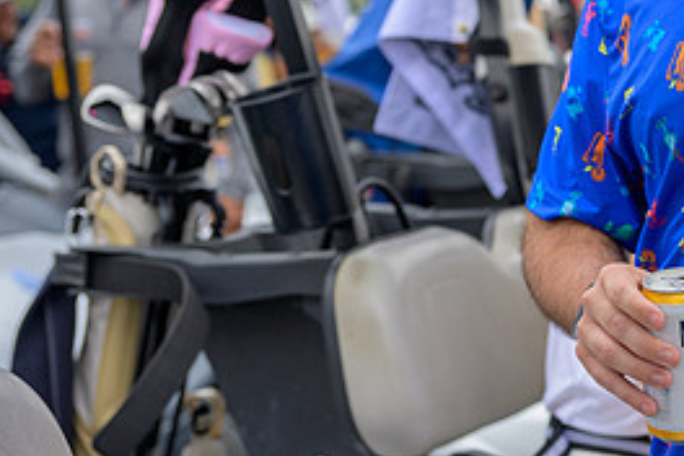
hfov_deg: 16.0
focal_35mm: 125
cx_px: 694
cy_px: 17
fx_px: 2375
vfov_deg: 10.9
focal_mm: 57
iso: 100
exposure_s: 1/200
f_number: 4
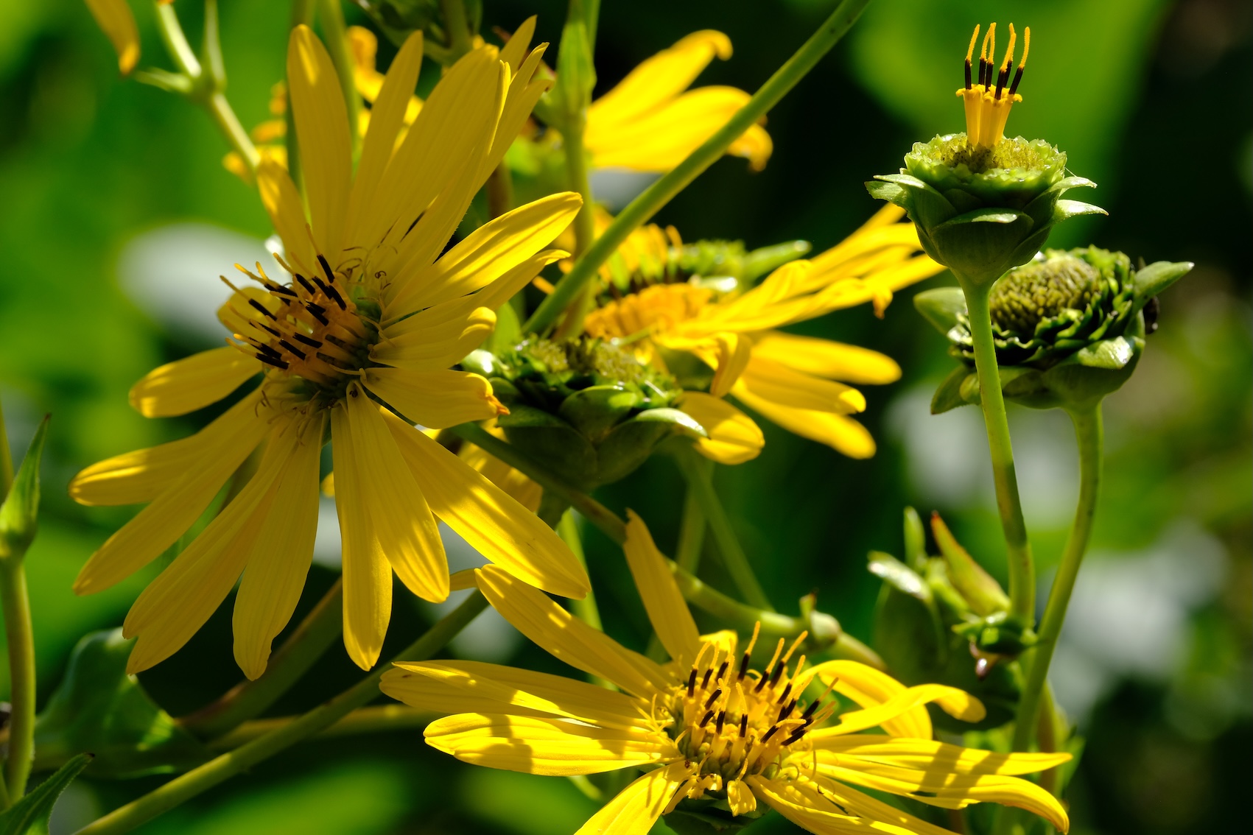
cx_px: 626
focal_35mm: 120
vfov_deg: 11.4
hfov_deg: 17.1
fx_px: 4176
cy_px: 418
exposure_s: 1/320
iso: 400
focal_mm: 80
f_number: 11
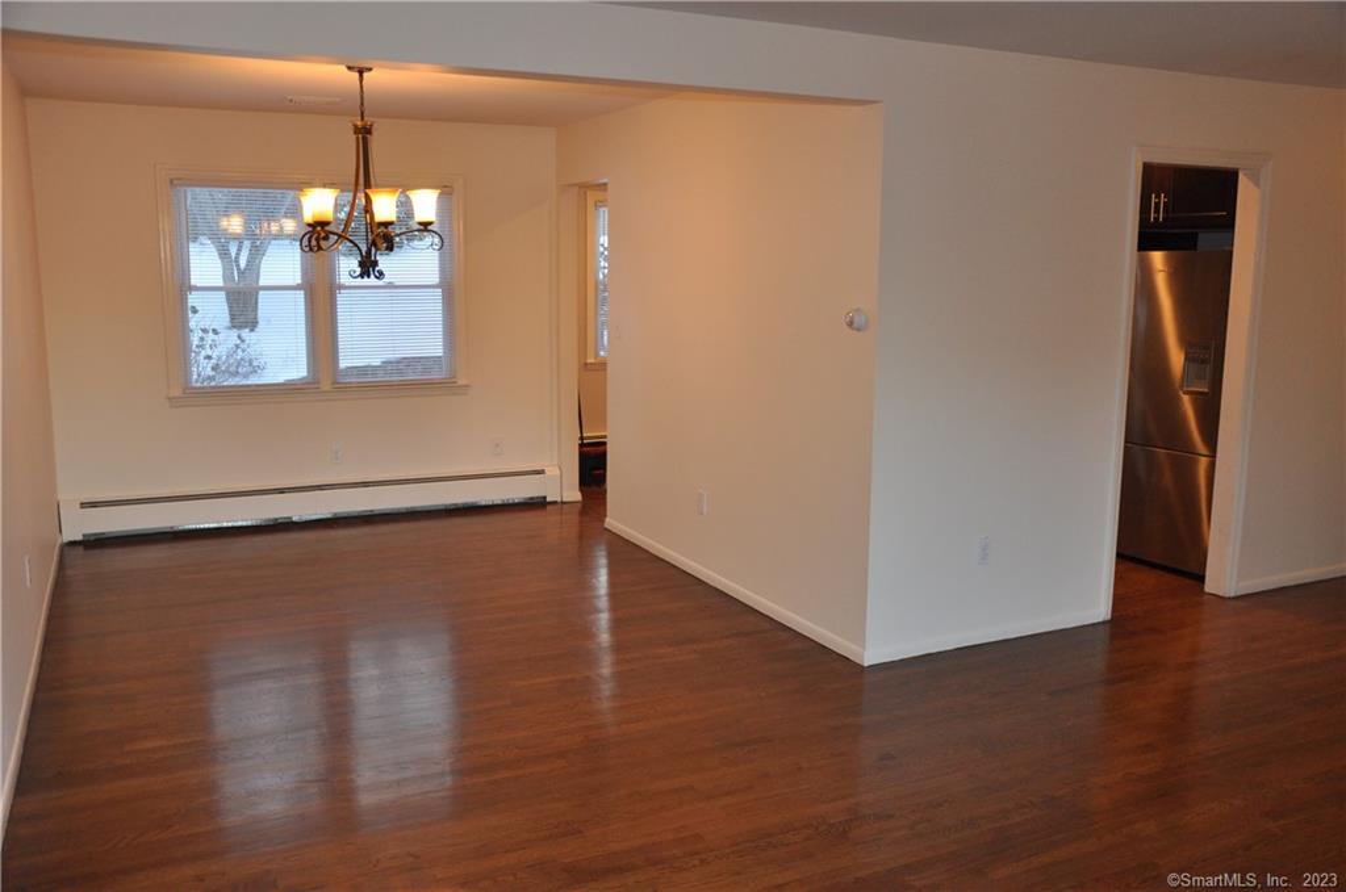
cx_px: 673
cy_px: 446
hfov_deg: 59.6
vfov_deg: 41.6
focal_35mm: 32
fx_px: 1176
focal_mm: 21
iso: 720
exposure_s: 1/125
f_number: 3.8
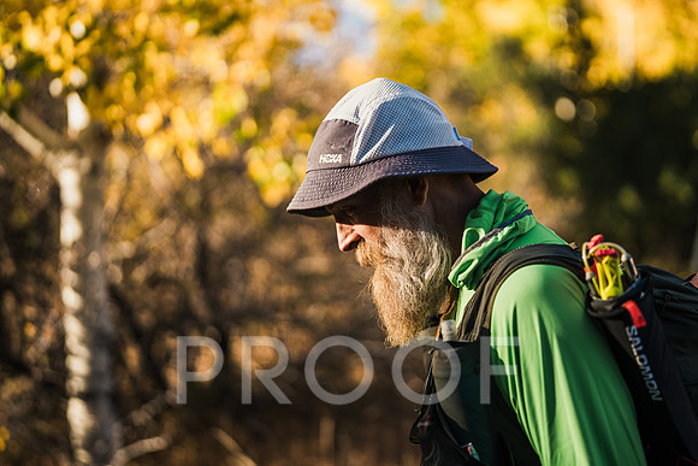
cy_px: 196
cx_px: 408
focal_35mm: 59
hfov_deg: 33.7
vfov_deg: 22.9
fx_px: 1148
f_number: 1.4
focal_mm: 50
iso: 125
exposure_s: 1/1600
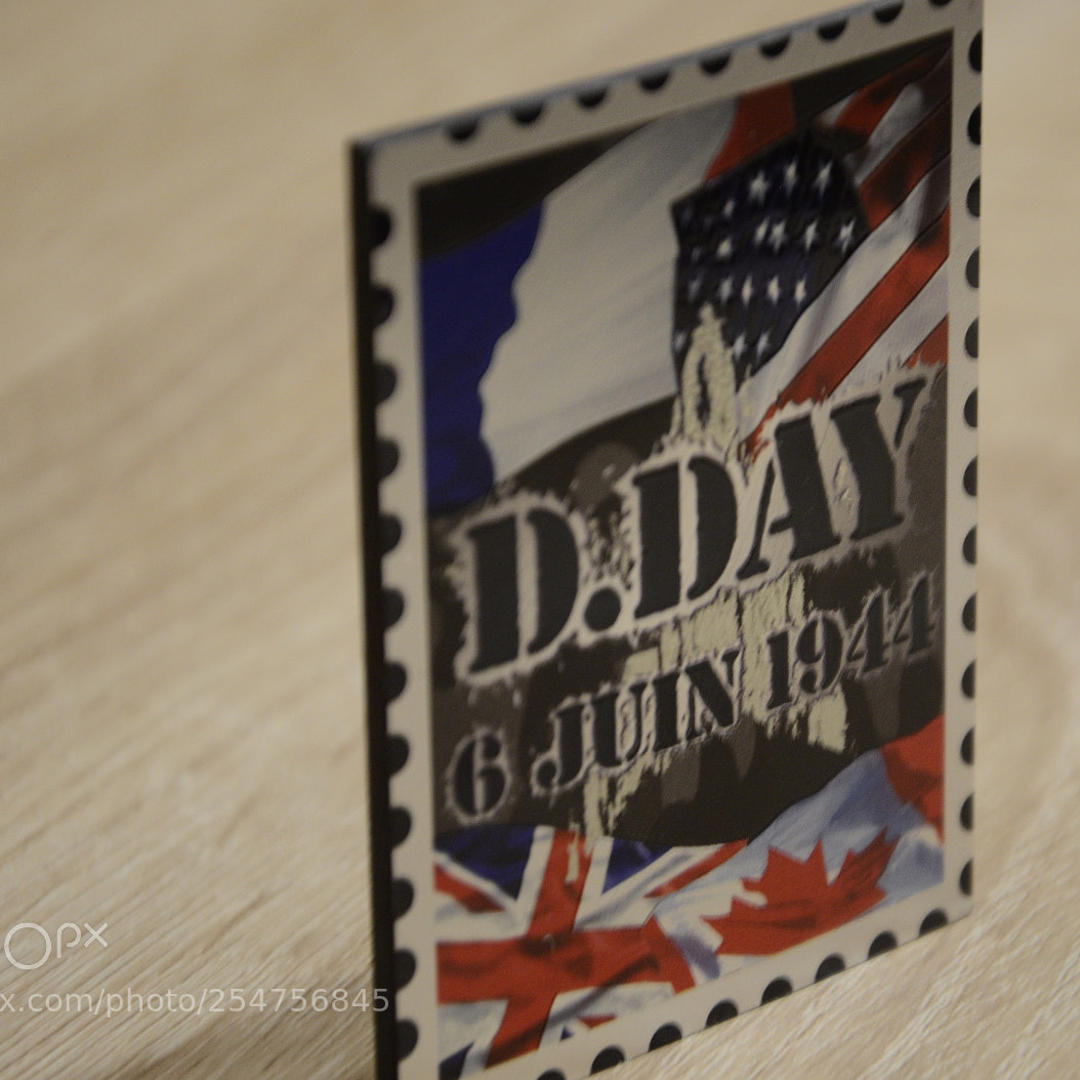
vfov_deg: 8.6
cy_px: 538
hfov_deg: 8.6
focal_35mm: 203
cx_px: 673
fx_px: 7153
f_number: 5.6
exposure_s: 1/10
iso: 800
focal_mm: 105
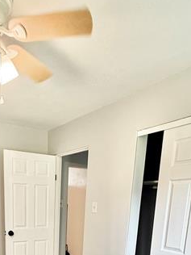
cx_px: 52
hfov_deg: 40.8
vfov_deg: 44.8
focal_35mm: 34
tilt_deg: -13.7
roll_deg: -1.7
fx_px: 250
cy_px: 261
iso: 200
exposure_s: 1/60
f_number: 2.2
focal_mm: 2.22
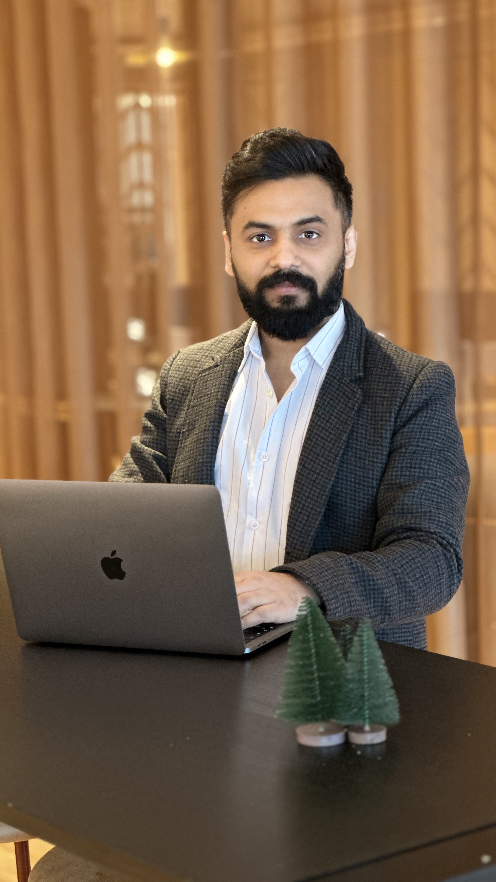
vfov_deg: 25.3
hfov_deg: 14.4
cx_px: 206
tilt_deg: -6.5
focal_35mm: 84
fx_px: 1964
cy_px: 441
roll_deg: +1.8
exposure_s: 1/15
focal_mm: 9
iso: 400
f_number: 2.8
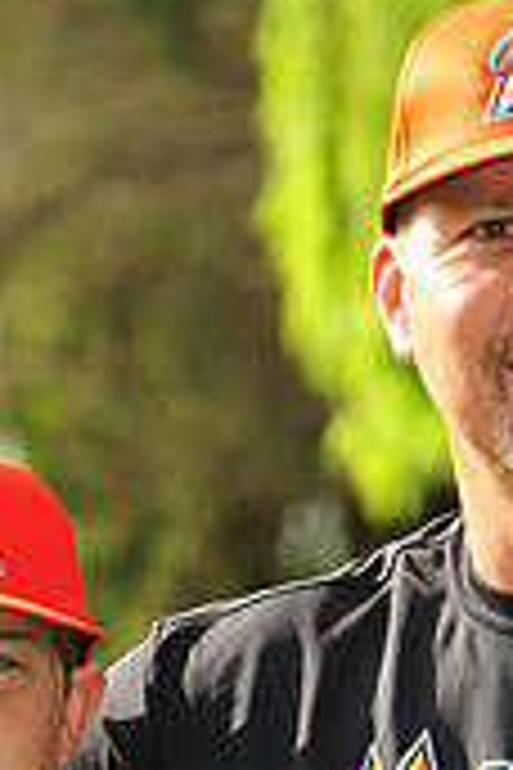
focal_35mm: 441
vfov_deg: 4.7
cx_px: 360
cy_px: 842
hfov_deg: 3.1
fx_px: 9426
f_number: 7.1
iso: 200
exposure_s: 1/250
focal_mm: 130
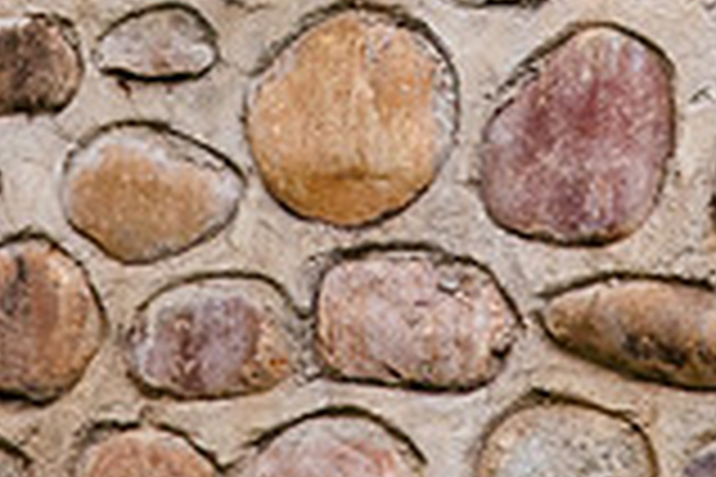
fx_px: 9964
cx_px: 331
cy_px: -297
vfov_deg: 2.7
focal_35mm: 501
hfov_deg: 4.1
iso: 1250
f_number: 4
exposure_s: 1/160
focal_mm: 105
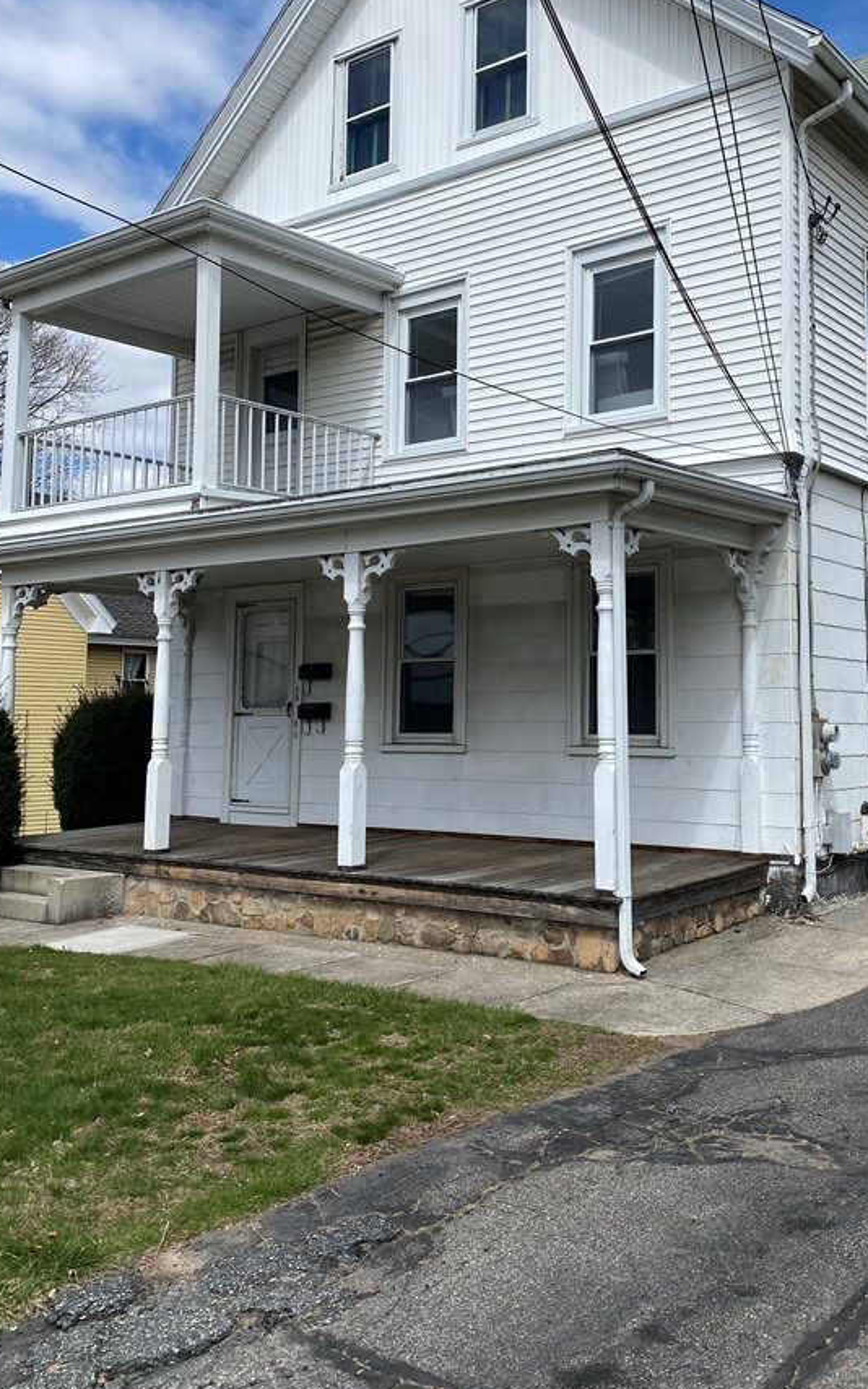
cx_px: 574
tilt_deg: +7.0
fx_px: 1250
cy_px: 593
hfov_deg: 37.9
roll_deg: -0.5
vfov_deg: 57.9
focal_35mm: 33
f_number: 1.8
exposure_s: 1/4464
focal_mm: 4.25
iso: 32
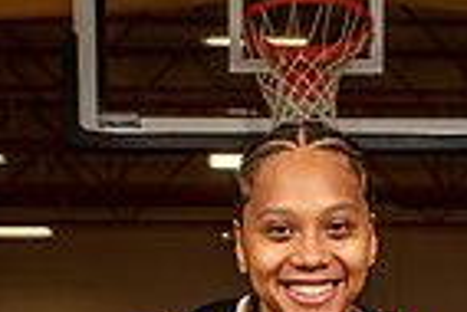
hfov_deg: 18.4
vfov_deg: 10.7
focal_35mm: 111
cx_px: 306
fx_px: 1441
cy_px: 729
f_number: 7.1
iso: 640
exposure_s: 1/400
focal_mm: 35
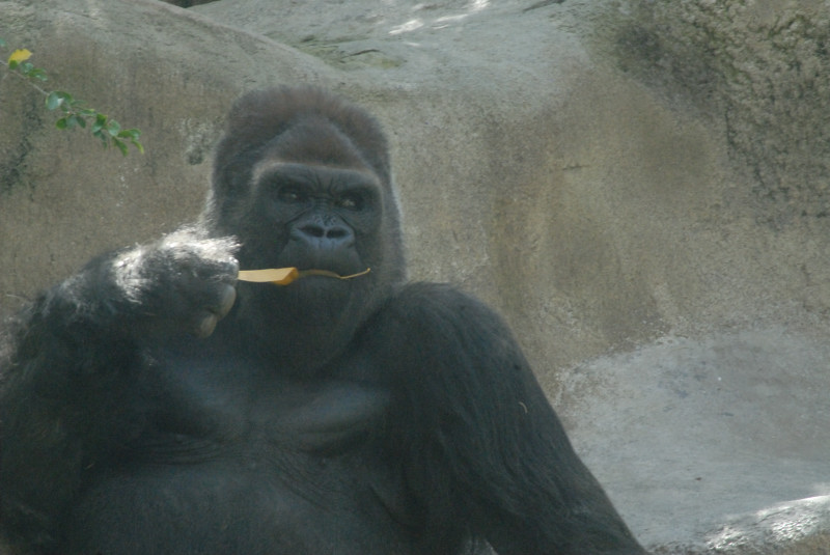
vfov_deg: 3.1
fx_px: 10384
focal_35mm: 450
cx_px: 415
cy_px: 278
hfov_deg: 4.6
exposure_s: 1/90
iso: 1600
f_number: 16
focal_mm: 300
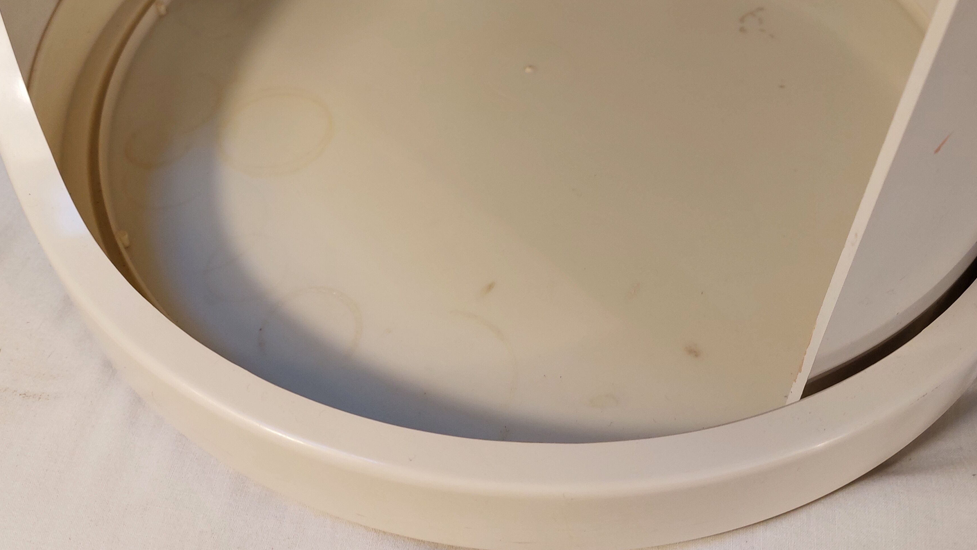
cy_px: 69
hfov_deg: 56.6
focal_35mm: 35
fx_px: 907
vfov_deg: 32.3
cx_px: 489
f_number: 1.8
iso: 50
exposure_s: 1/100
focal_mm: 5.23
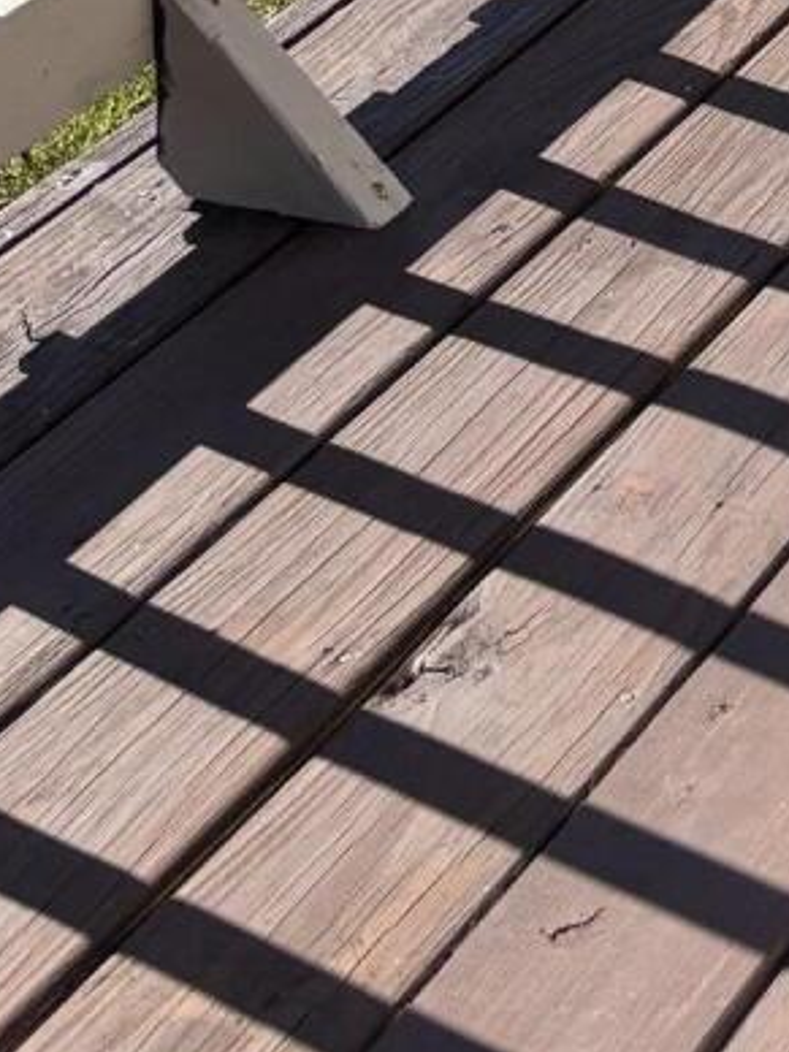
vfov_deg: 12.9
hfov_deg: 9.7
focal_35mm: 134
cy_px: -1047
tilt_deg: -10.1
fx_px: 4072
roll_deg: -2.6
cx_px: 1933
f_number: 1.6
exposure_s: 1/3534
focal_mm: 5.96
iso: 50
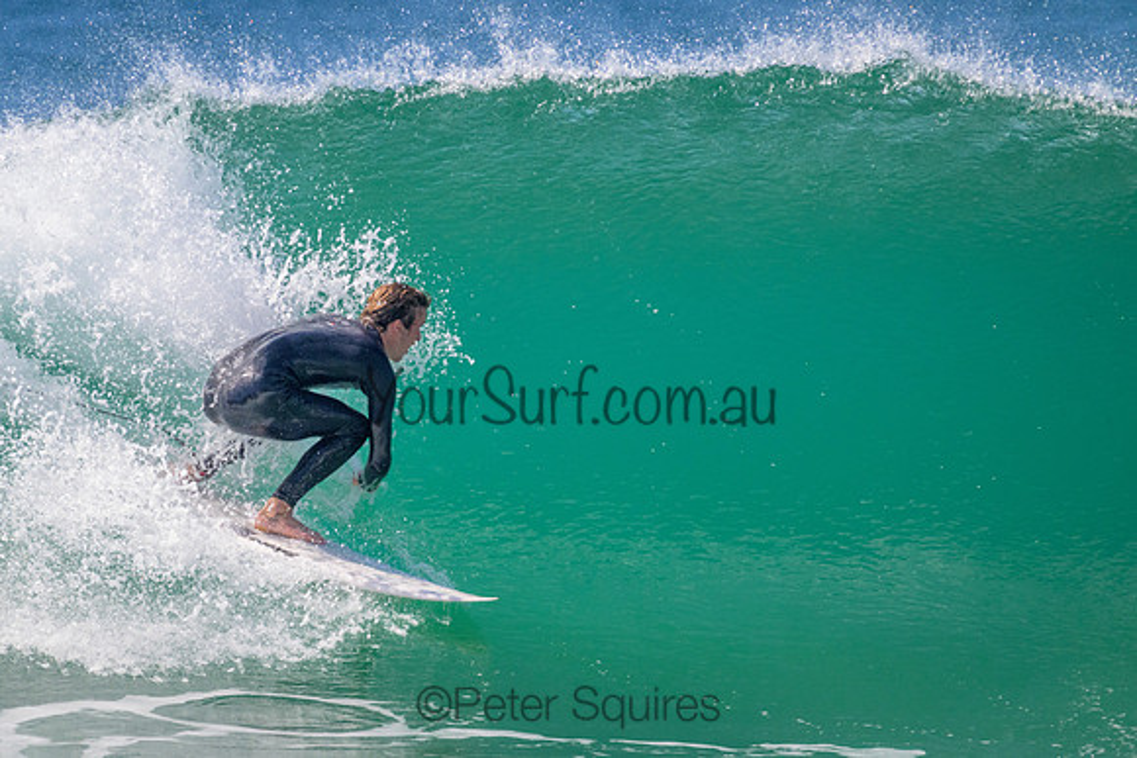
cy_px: 432
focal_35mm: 912
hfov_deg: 2.3
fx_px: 28795
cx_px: 489
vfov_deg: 1.5
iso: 1800
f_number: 11
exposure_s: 1/2000
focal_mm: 800
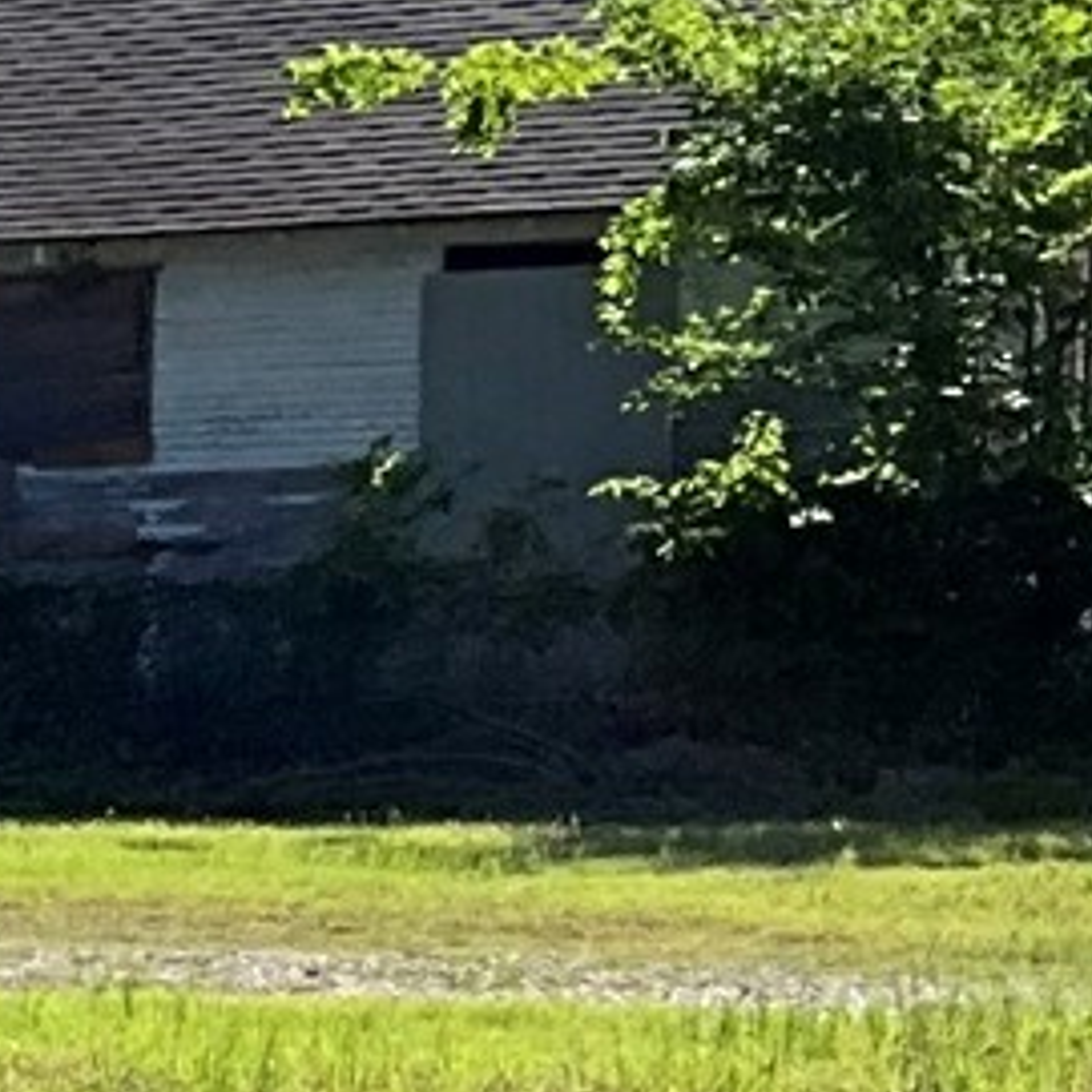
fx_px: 6924
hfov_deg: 7.8
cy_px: 1672
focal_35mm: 194
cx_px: -2253
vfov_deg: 8.8
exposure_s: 1/1035
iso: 25
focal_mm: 3
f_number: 1.8
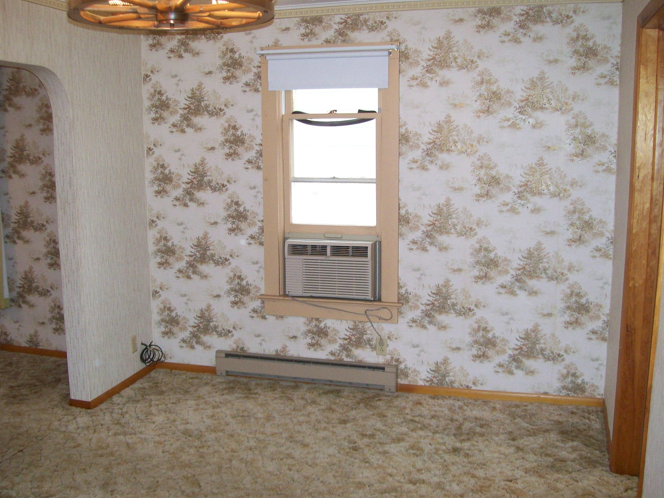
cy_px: 249
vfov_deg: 39.7
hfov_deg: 51.4
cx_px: 332
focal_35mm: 36
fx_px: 691
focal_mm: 6
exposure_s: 1/64
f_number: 2.7
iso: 140
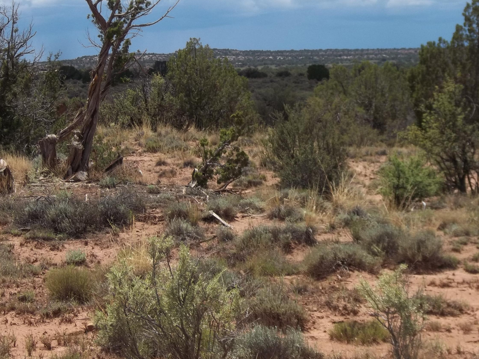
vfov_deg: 11.5
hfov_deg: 15.3
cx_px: 232
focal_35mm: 129
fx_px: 1785
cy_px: 130
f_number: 5.2
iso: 80
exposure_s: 1/640
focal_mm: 17.1
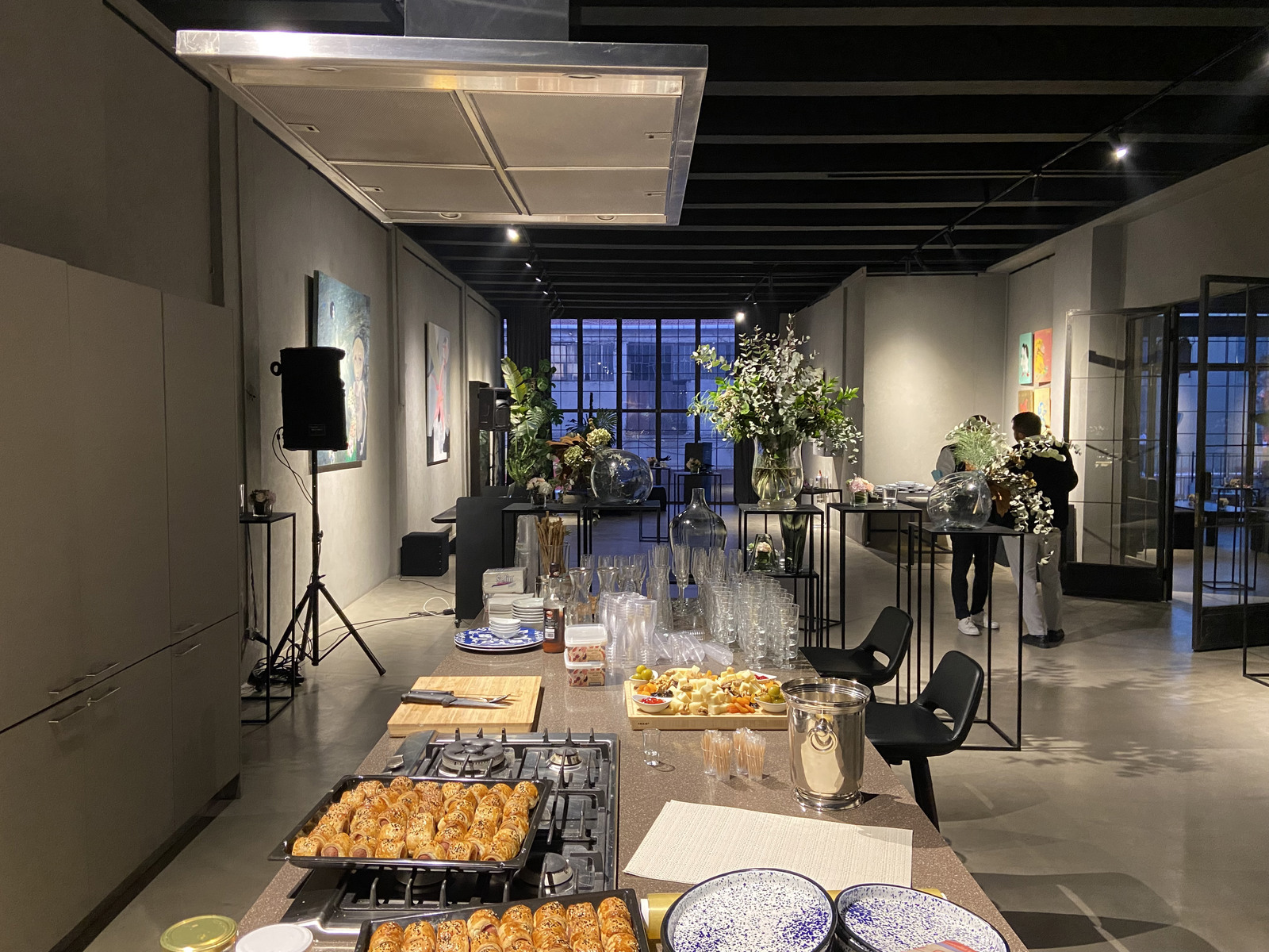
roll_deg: -0.3
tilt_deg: -3.3
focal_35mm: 26
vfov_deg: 53.1
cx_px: 634
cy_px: 476
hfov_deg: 67.3
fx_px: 953
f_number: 1.8
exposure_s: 1/50
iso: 400
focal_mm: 4.25
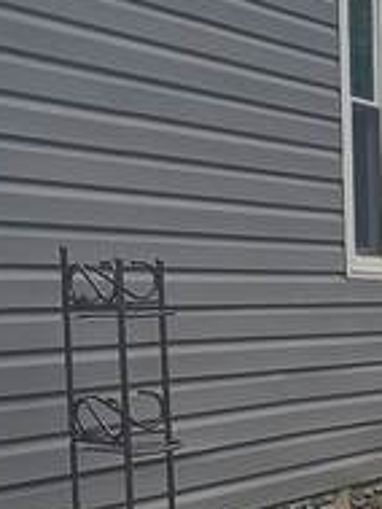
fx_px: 1940
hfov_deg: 11.2
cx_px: 159
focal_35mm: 132
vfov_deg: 14.9
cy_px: 326
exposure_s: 1/553
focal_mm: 5.4
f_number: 1.8
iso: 40
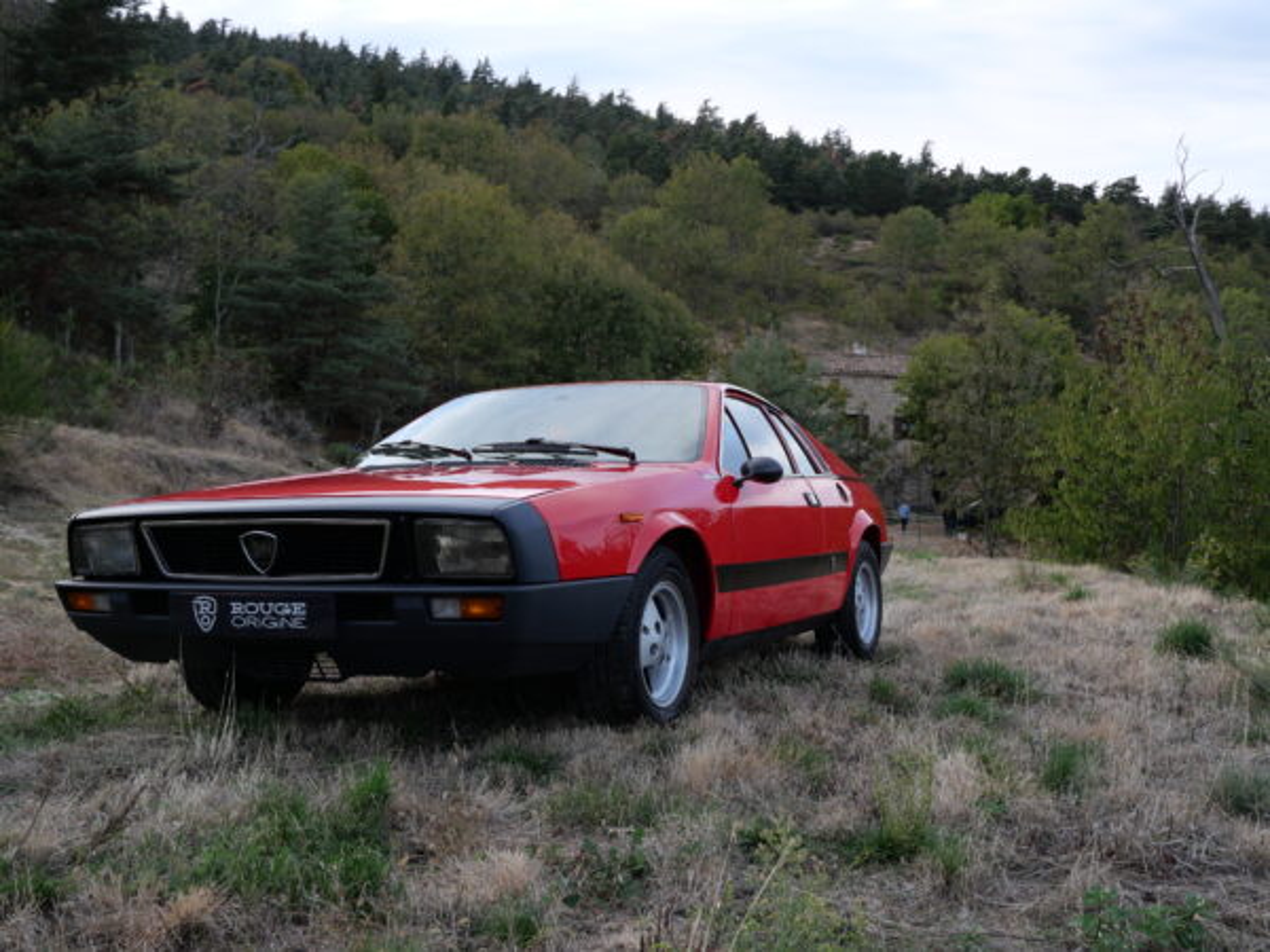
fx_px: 1247
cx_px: 635
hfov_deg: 54.0
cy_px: 476
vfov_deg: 41.8
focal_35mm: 34
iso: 200
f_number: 5
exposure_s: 1/160
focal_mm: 17
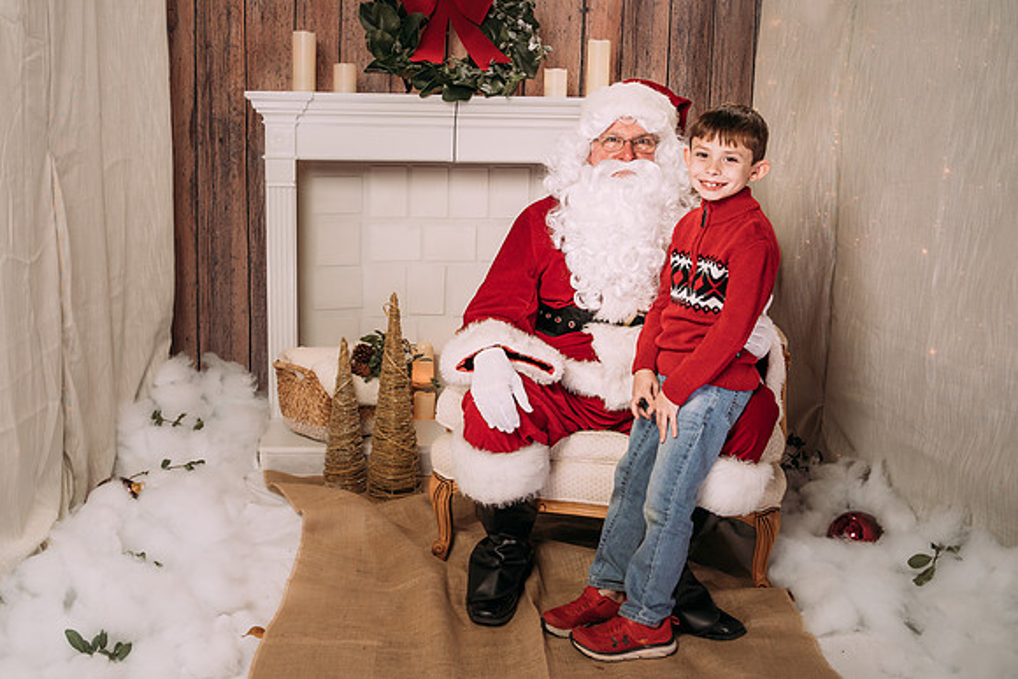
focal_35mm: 39
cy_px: 312
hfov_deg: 48.9
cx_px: 461
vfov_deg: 33.8
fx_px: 1117
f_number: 5.6
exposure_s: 1/100
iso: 100
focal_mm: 35
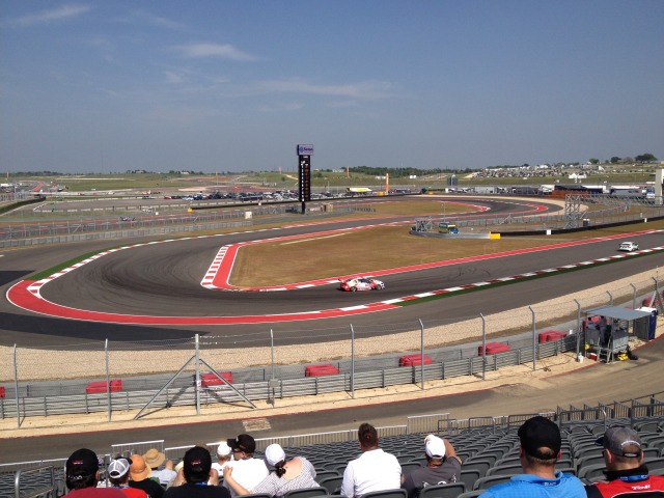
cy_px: 249
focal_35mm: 35
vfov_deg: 40.7
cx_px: 332
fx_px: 671
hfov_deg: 52.6
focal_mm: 4.28
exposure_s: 1/2404
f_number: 2.4
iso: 50
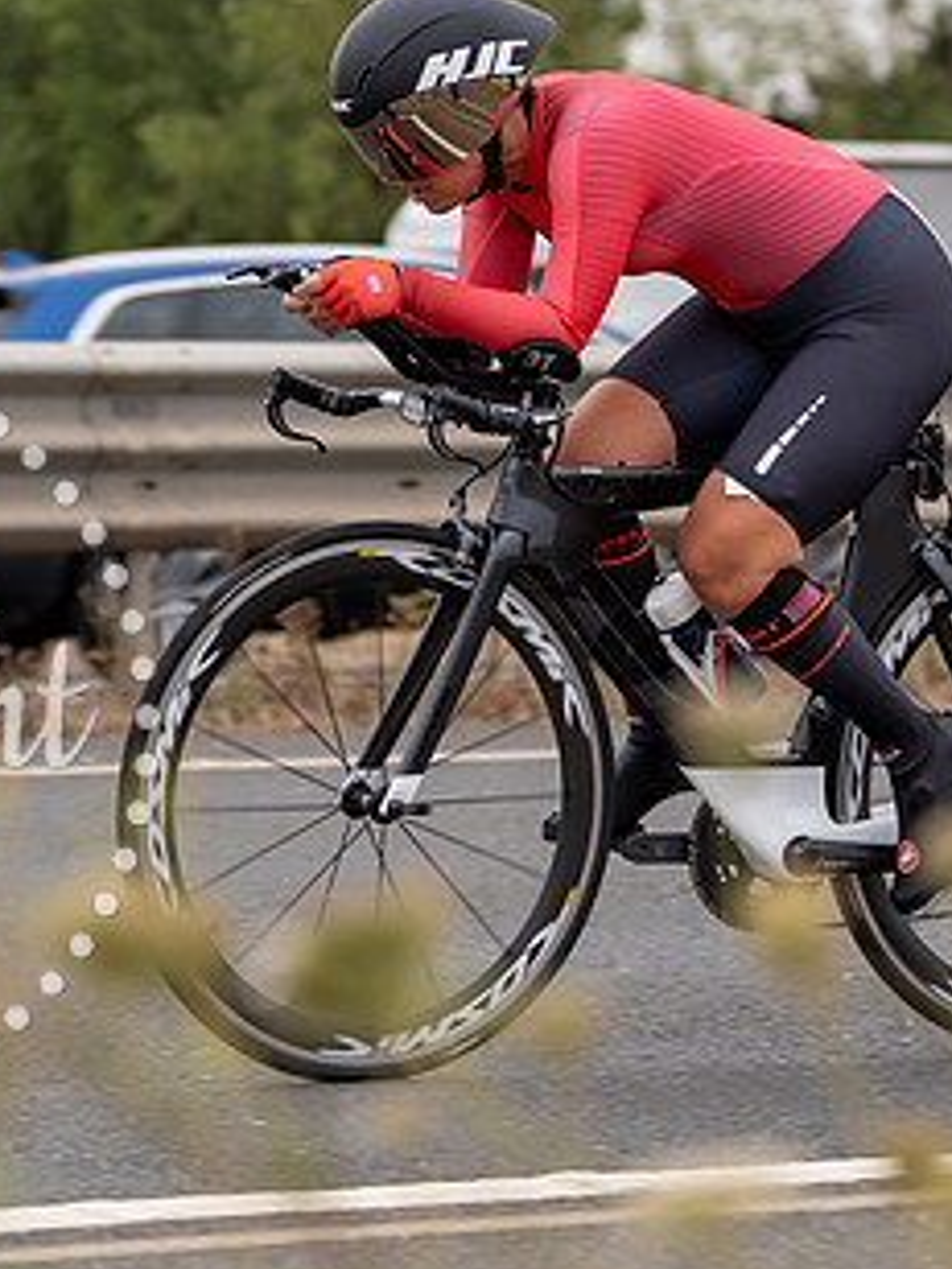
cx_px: 537
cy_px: 393
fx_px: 7004
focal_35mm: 191
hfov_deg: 7.8
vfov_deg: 10.3
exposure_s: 1/800
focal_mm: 70
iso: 100
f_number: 2.8
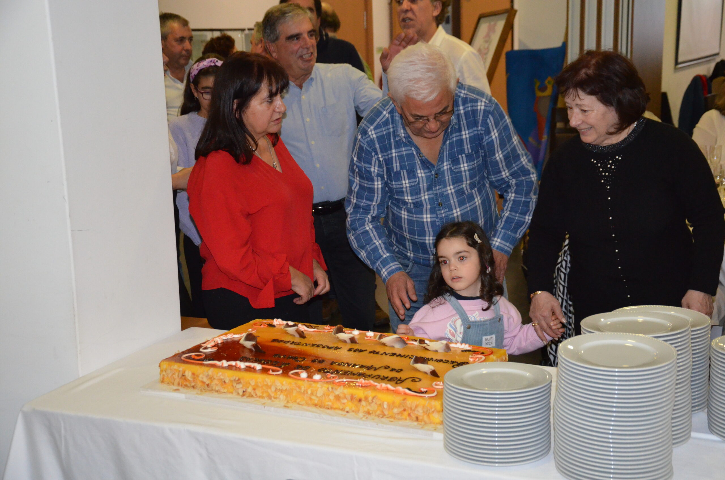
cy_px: 240
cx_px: 362
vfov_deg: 23.7
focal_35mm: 57
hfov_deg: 35.1
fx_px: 1146
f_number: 4.5
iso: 3200
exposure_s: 1/60
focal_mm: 38
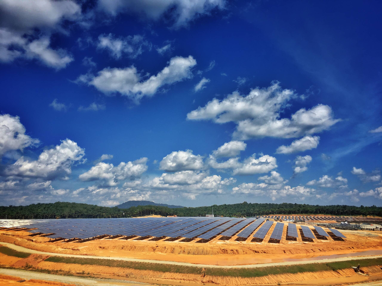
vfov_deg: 48.2
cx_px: 191
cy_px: 143
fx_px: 320
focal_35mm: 29
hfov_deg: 61.7
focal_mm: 4.15
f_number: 2.2
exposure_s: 1/2959
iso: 25
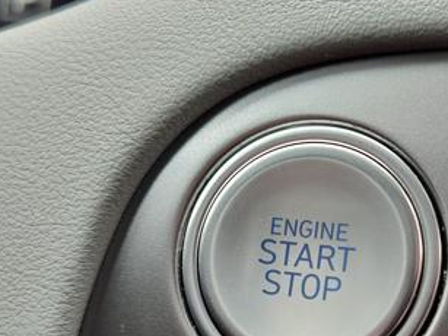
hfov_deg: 38.9
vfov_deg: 29.6
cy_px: 269
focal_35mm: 48
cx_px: 318
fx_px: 621
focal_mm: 5.56
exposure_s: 1/60
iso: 334
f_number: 1.88
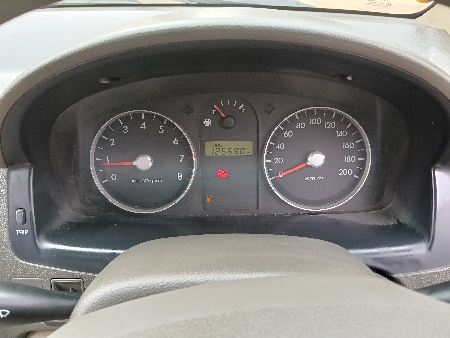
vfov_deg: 51.4
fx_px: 351
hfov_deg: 65.3
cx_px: 225
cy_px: 169
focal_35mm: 27
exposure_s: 1/50
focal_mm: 3.98
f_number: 1.8
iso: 250
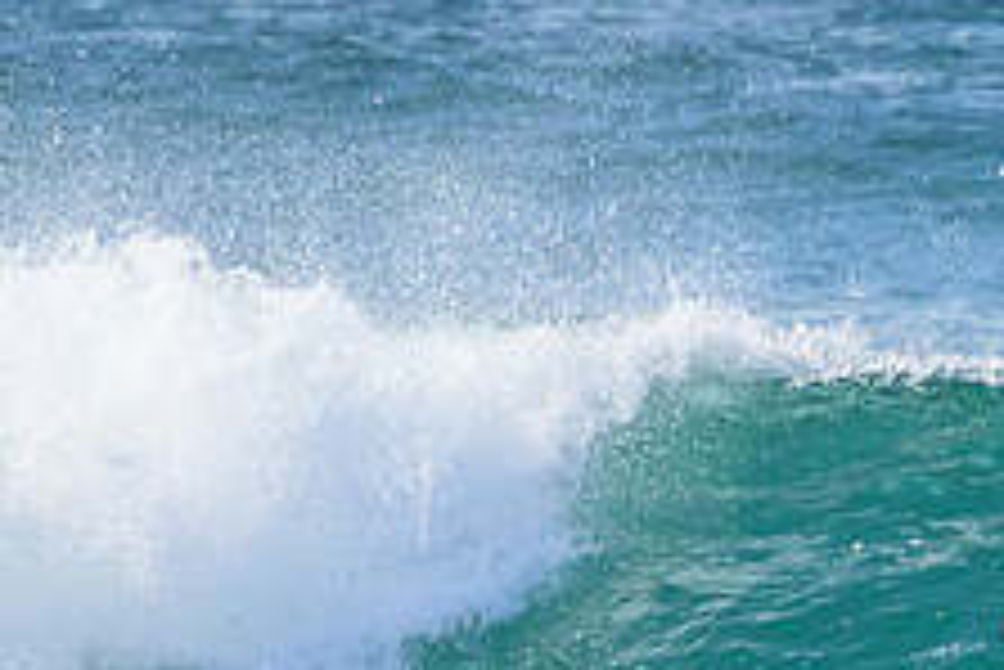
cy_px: 758
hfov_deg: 1.0
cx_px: 1018
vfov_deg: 0.7
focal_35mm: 2082
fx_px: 58100
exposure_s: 1/1600
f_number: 11
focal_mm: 800
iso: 4000
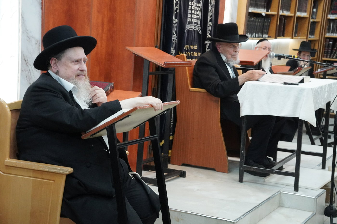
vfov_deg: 18.8
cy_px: 112
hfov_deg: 27.9
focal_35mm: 73
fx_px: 679
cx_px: 168
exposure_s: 1/250
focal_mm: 48.4
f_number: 6.3
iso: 4000
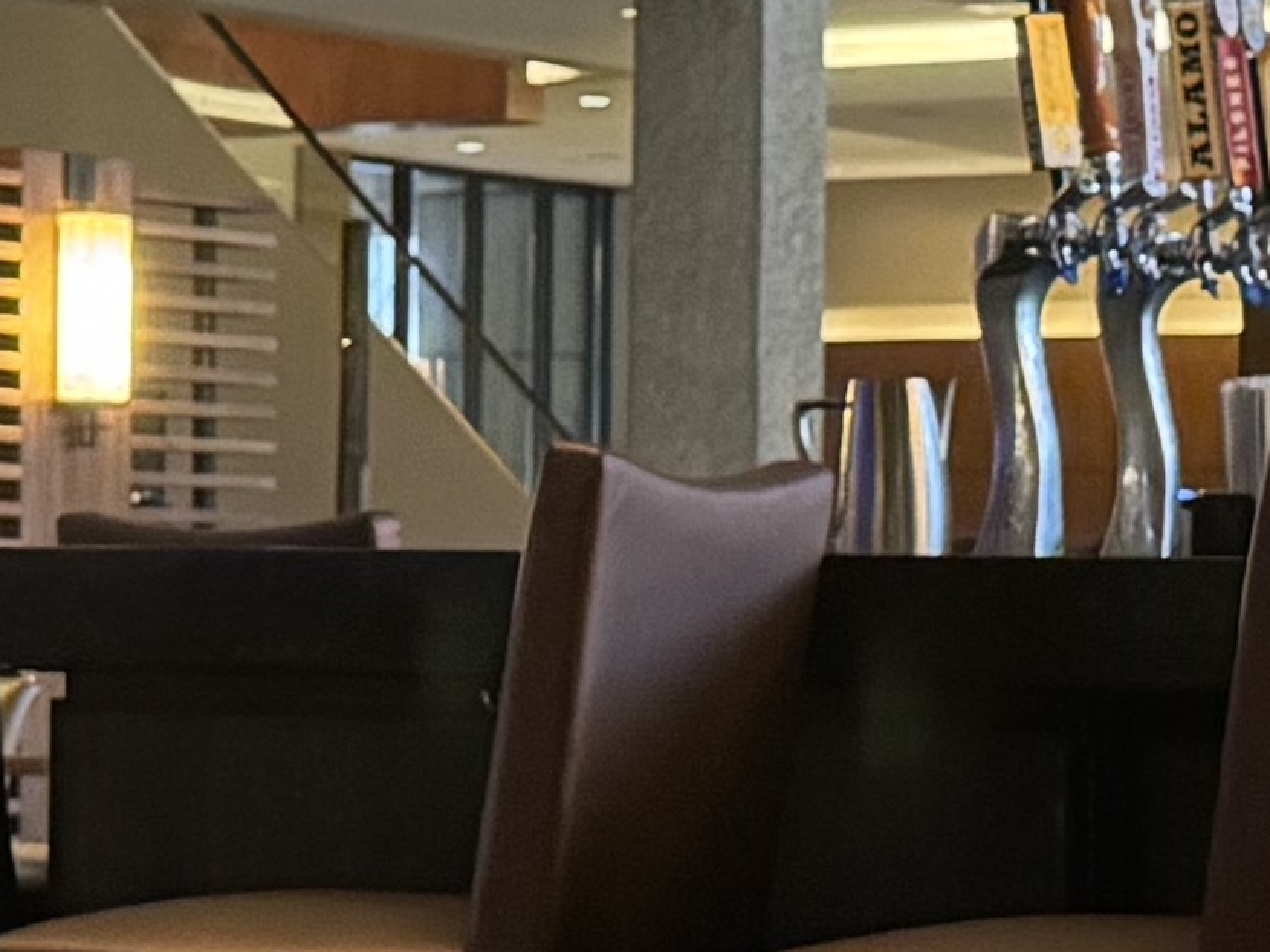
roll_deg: -0.9
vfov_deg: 9.0
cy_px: 469
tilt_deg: +0.9
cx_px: 267
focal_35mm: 165
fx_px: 6053
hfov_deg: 11.9
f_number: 1.78
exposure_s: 1/60
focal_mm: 6.76
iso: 640
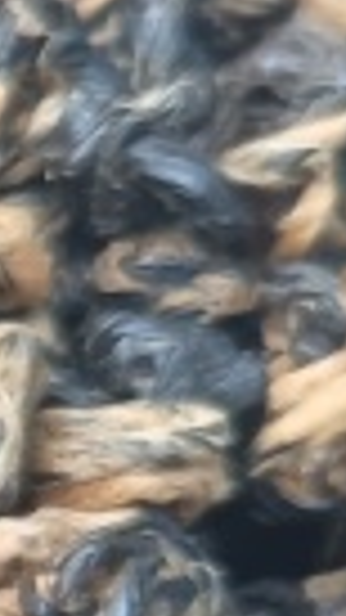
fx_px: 2807
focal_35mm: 172
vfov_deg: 12.3
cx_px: -957
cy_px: 688
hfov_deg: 6.1
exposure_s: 1/50
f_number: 1.9
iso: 225
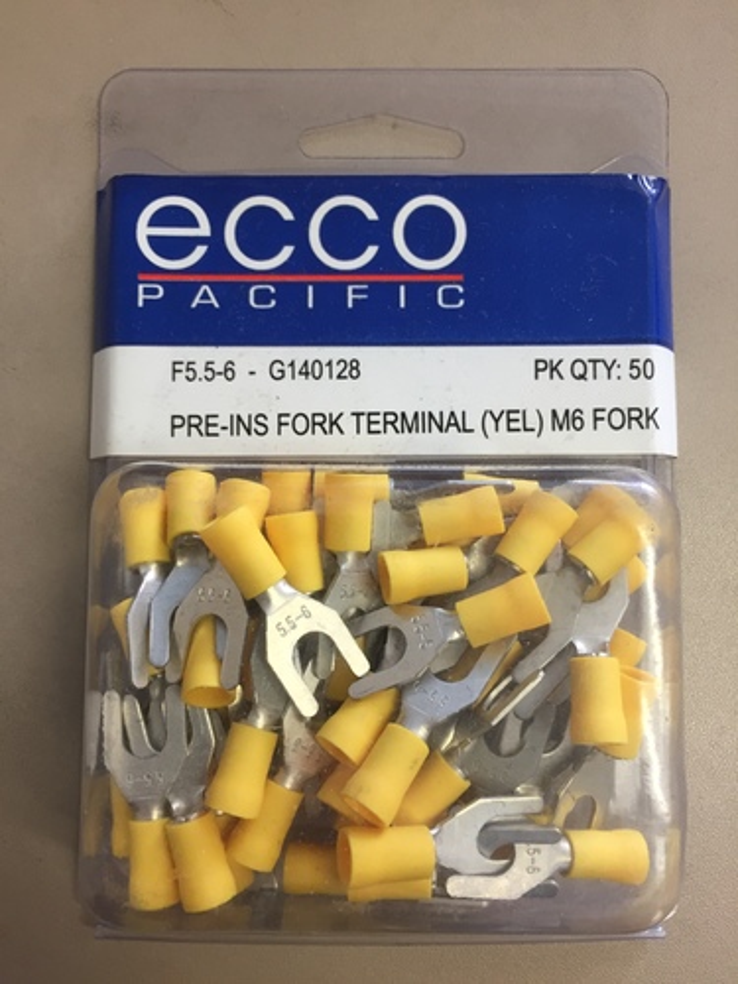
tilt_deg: -86.0
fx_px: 824
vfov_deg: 61.7
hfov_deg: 48.2
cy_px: 492
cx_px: 369
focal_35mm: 29
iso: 50
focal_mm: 4.15
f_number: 2.2
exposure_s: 1/33
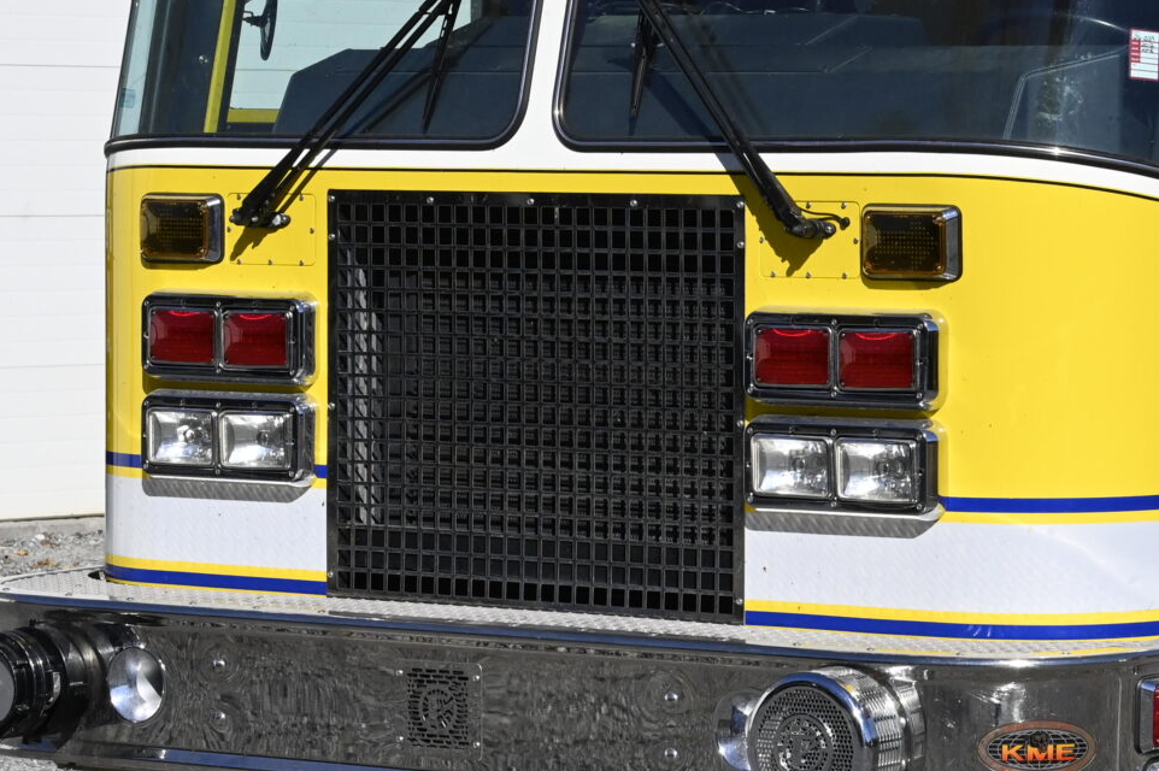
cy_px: 270
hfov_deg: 14.1
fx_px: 4536
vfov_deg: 9.7
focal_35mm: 141
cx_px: 1395
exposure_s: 1/5000
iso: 1250
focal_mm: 53
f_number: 9
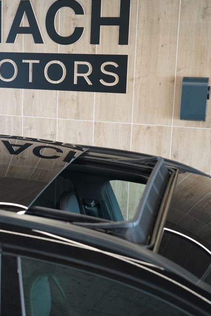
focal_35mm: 65
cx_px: -7
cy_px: 157
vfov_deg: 31.0
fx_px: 571
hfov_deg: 20.2
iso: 2000
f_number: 4.5
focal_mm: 43
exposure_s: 1/160
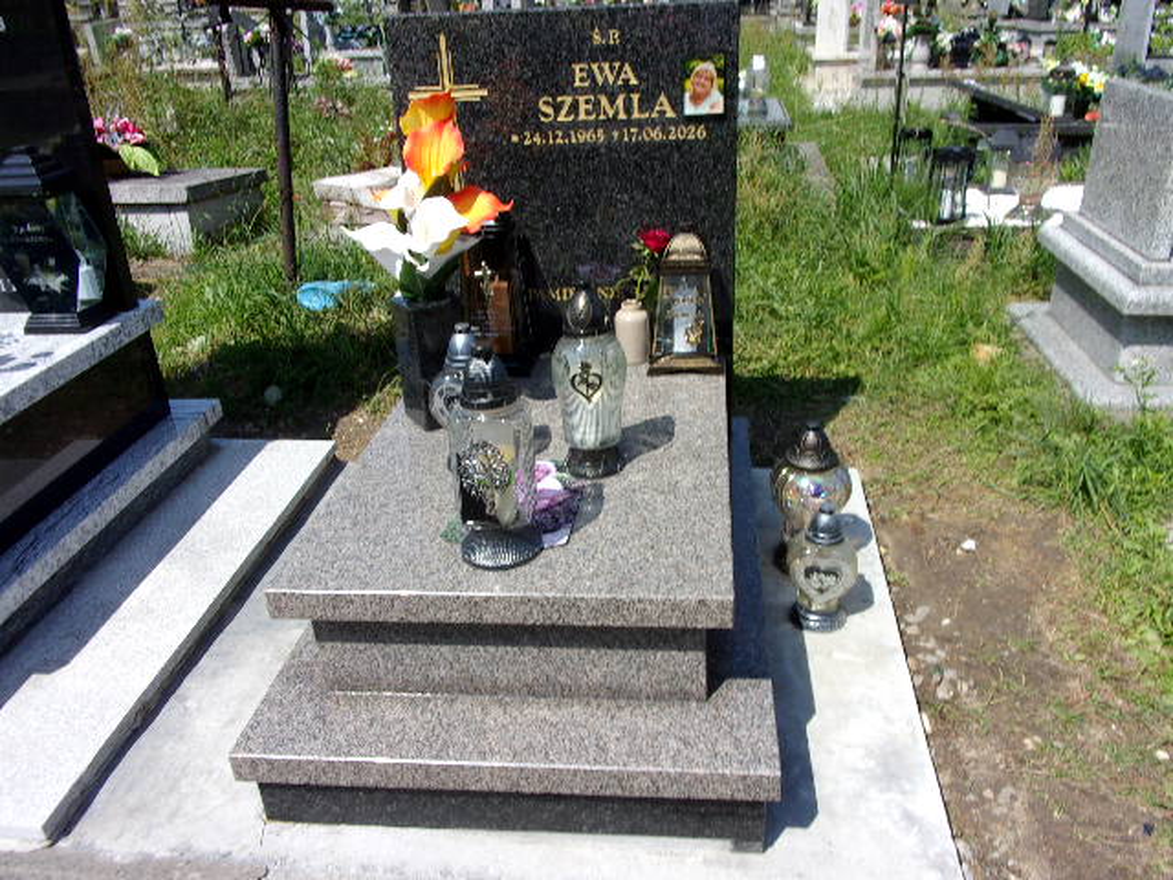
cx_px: 586
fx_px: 949
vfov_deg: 49.7
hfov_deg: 63.4
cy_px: 440
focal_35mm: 28
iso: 80
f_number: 10.8
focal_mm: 5.1
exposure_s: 1/100
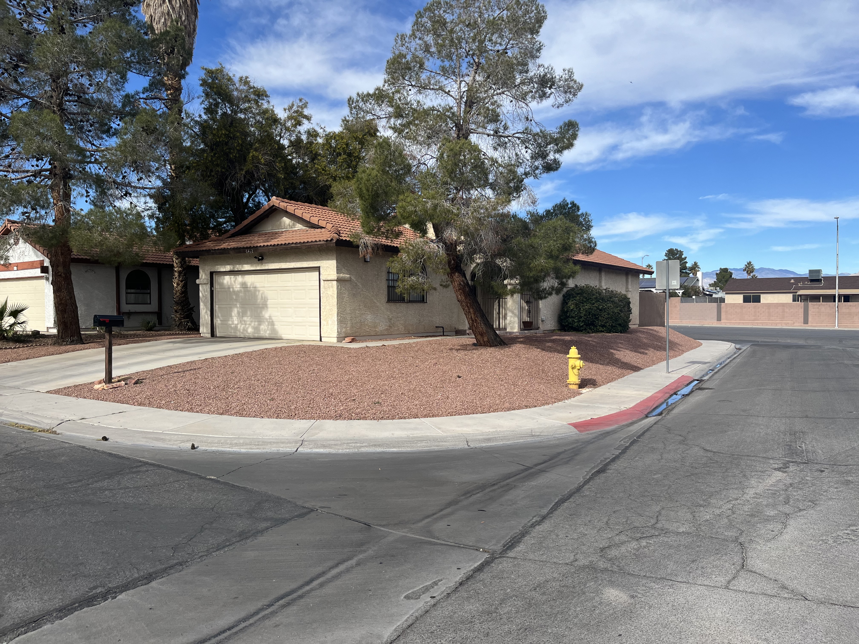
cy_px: 322
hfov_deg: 67.3
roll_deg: -0.3
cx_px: 430
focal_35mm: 26
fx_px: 645
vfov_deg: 53.1
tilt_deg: -1.0
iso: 50
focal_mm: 5.1
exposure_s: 1/3135
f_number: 1.6
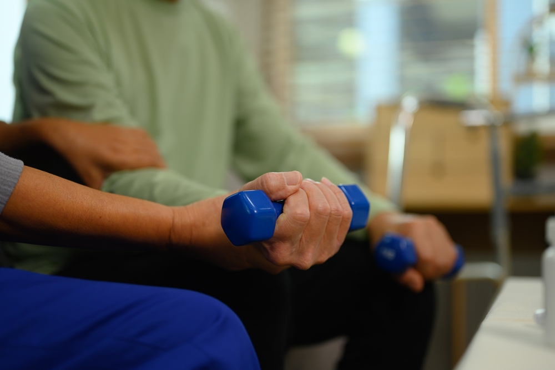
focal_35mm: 50
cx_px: 278
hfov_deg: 39.6
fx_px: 771
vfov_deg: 27.0
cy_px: 185
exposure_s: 1/250
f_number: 2
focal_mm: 50
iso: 320
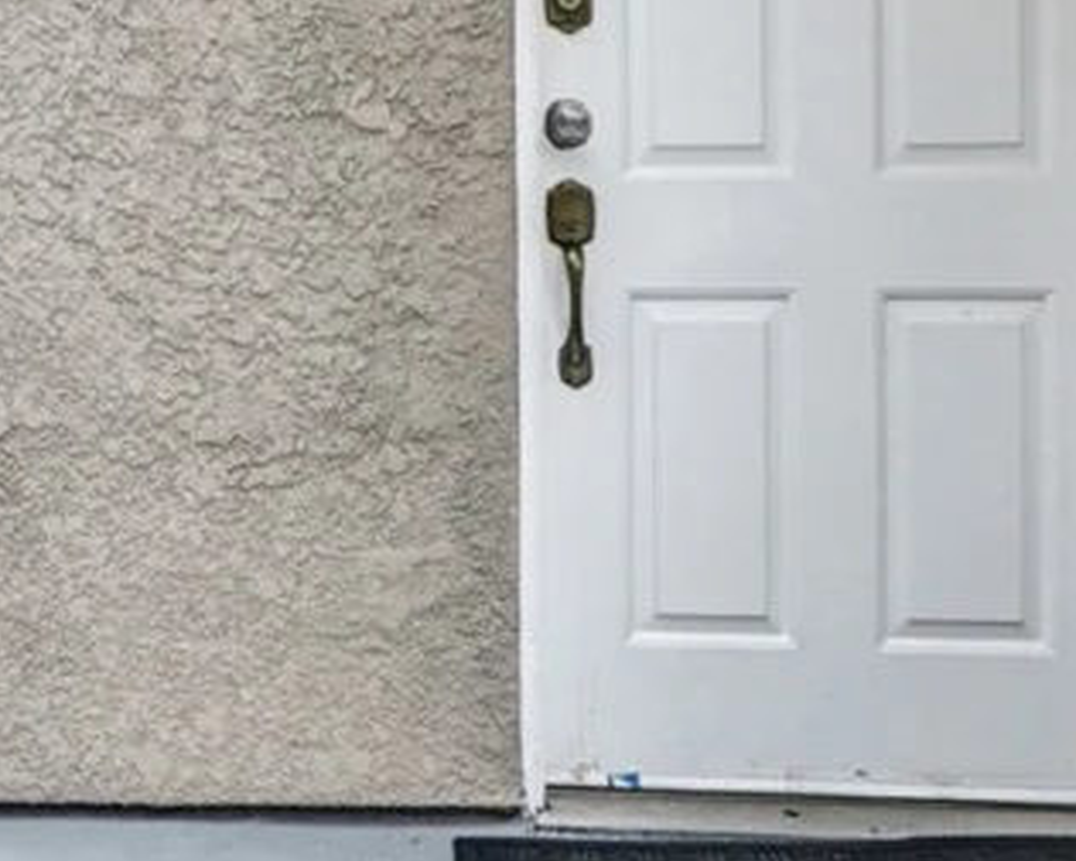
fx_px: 1911
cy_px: 184
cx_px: 219
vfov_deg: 25.0
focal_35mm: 60
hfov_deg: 30.7
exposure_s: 1/250
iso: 400
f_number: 8
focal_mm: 16
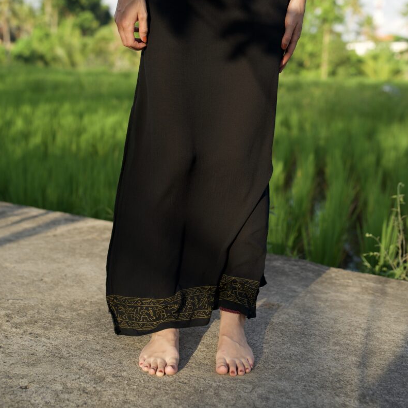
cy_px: 131
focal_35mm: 58
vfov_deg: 29.3
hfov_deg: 29.6
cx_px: 203
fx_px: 773
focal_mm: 45
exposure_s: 1/640
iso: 125
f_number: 2.8
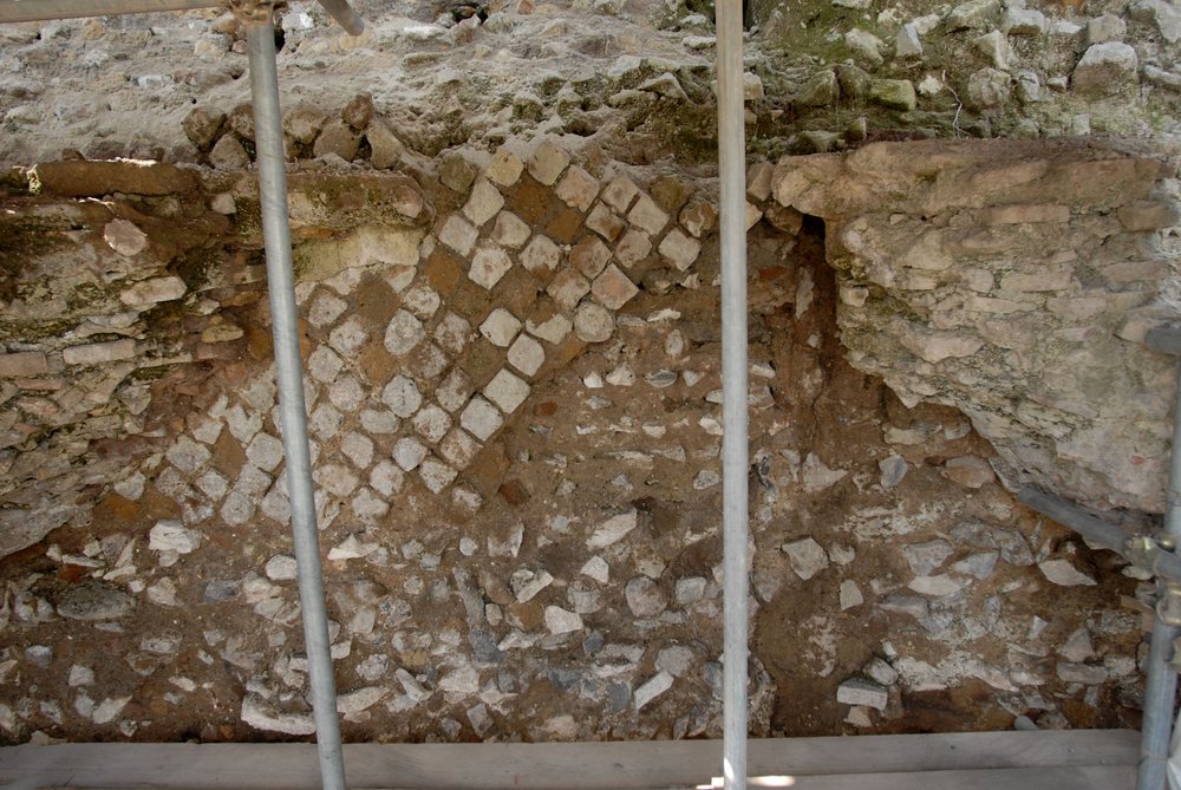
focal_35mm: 21
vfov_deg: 59.6
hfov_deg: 81.1
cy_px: 395
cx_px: 590
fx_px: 690
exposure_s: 1/60
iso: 200
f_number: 4
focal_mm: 14
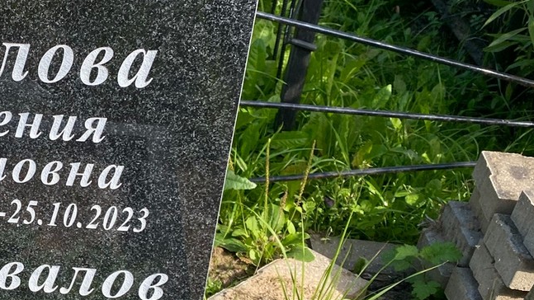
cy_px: 220
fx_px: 892
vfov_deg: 19.0
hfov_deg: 31.3
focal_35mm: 63
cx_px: 21
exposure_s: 1/747
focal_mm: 4.25
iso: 32
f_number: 1.8
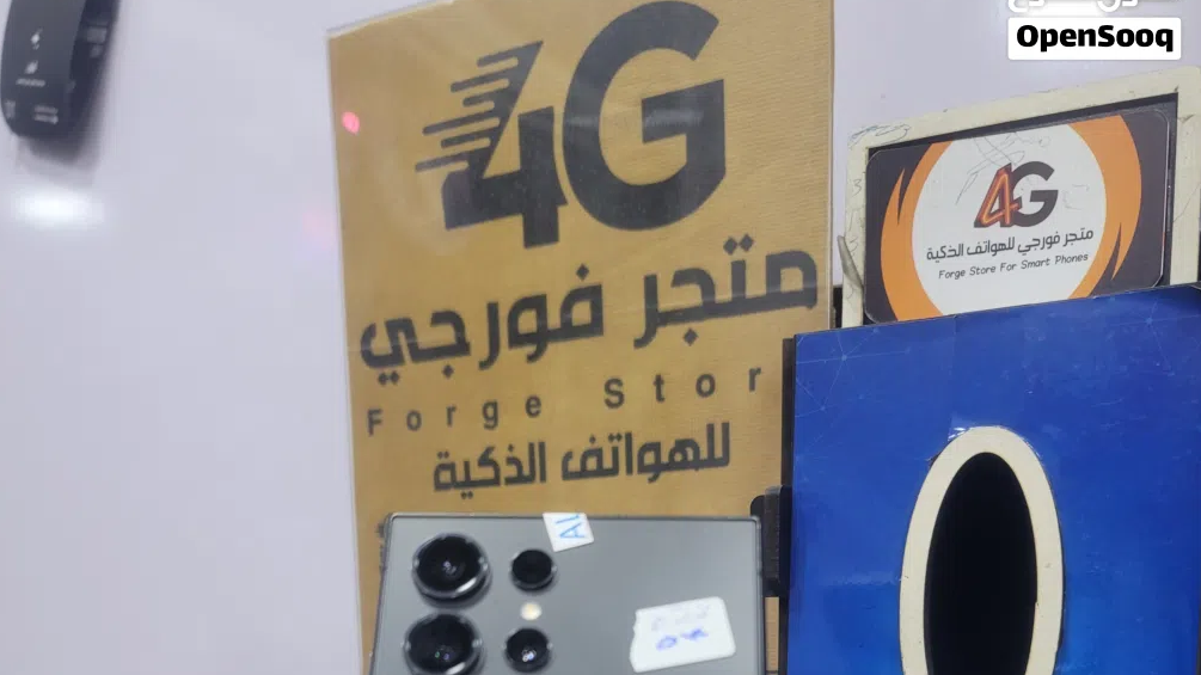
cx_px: 599
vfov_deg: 28.7
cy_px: 760
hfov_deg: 54.0
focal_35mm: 37
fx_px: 1178
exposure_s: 1/100
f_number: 1.8
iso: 160
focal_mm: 7
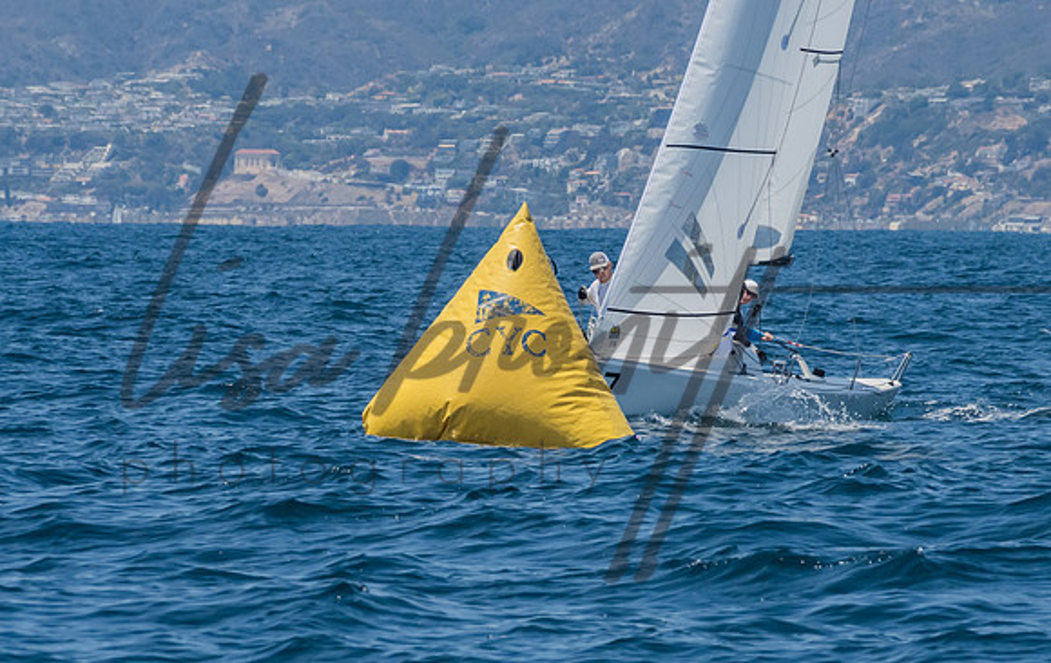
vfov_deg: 3.1
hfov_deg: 5.0
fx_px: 12137
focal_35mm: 423
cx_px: 550
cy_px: 412
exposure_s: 1/800
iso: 640
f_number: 14
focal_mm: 220
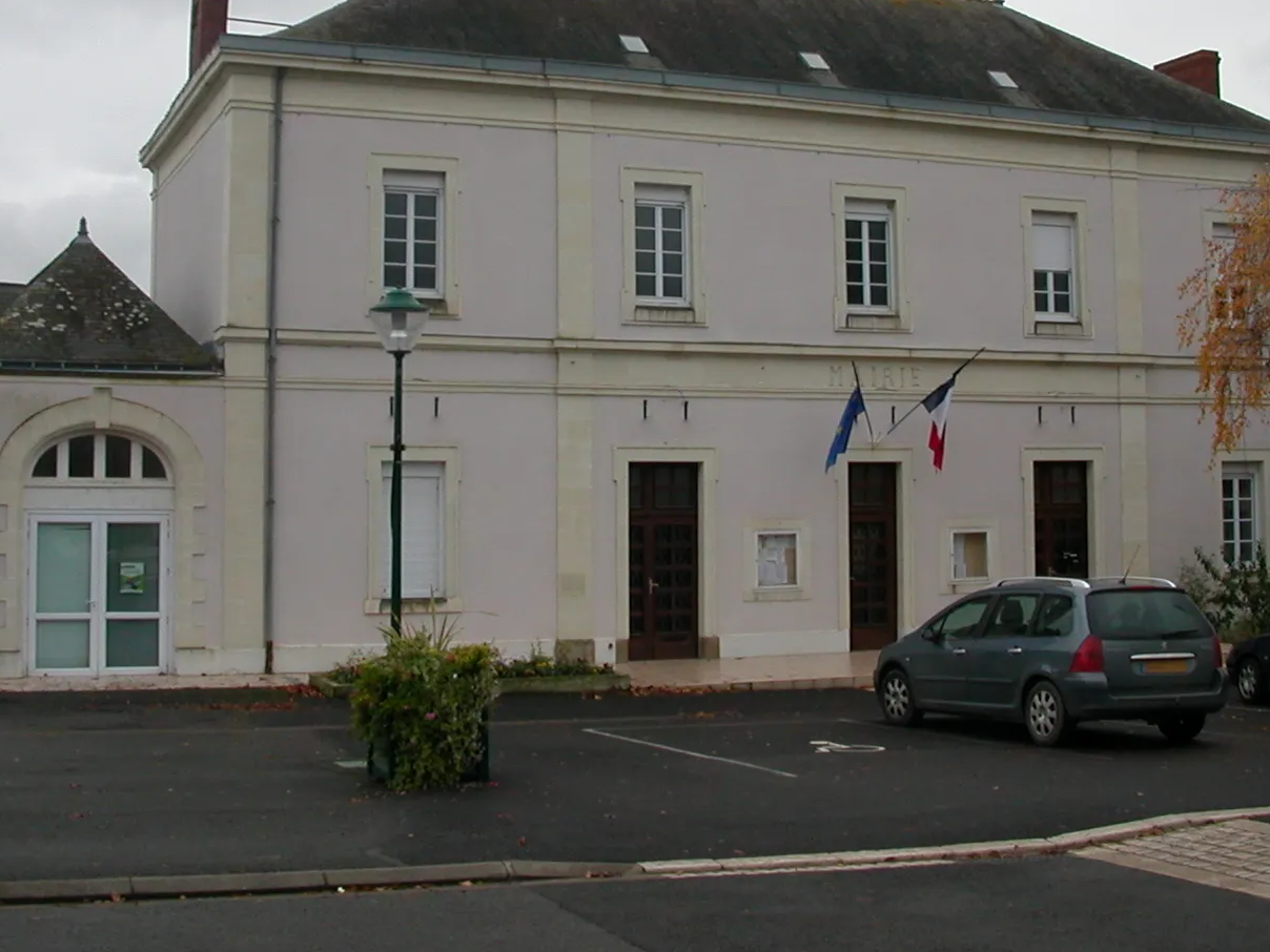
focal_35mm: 49
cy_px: 324
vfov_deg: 29.5
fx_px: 1798
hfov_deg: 38.9
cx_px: 643
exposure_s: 1/335
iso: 100
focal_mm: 5.6
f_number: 4.5
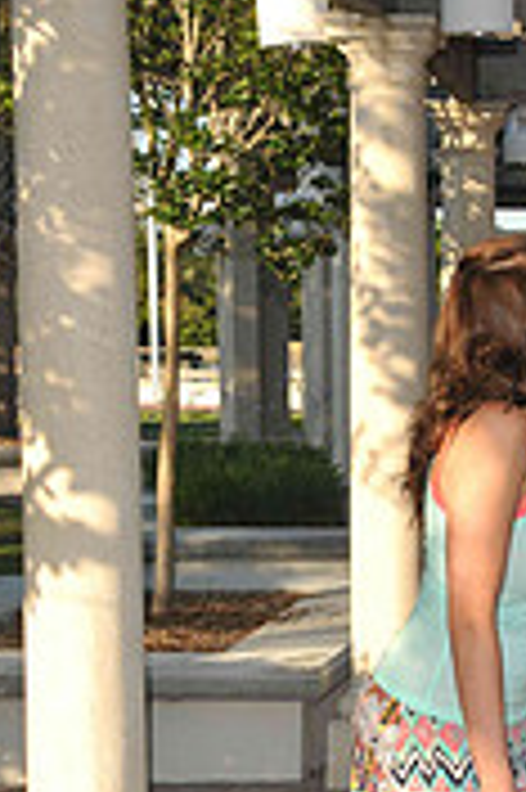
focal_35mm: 123
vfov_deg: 16.5
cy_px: 634
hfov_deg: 11.0
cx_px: 573
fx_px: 2701
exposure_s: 1/250
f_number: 5.6
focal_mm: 32
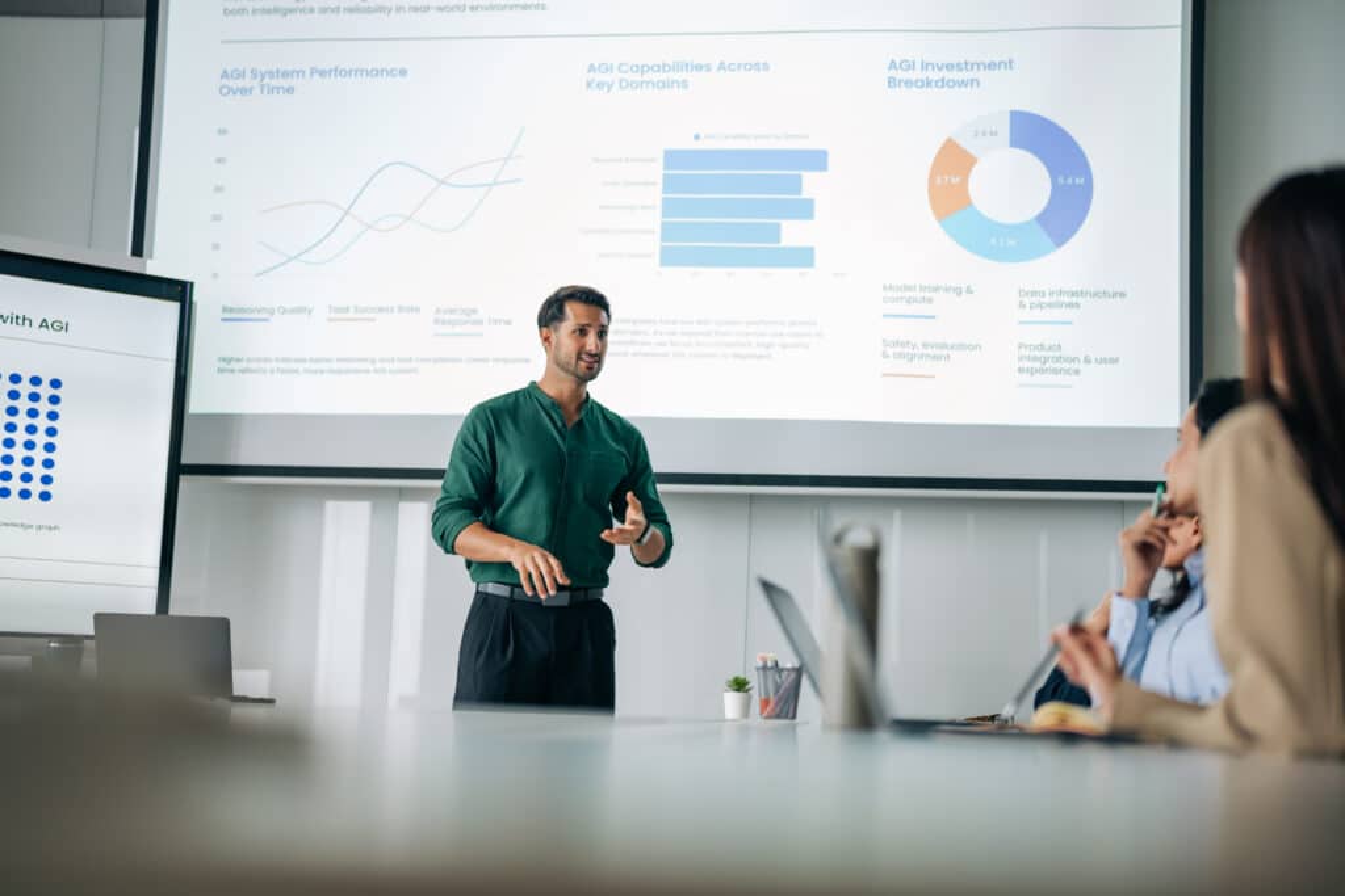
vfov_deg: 27.0
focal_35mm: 50
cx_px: 672
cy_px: 448
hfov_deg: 39.6
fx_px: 1868
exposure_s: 1/200
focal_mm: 50
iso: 800
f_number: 1.4
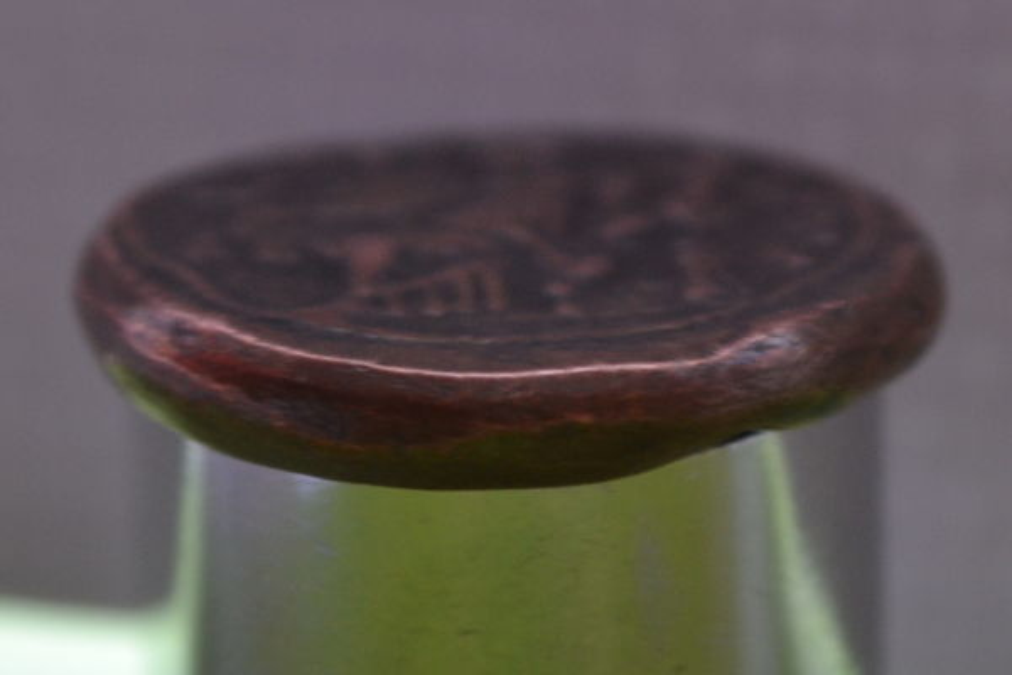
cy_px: 338
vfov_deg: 16.6
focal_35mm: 82
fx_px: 2319
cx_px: 506
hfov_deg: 24.6
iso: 720
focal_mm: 55
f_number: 5.6
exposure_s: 1/15
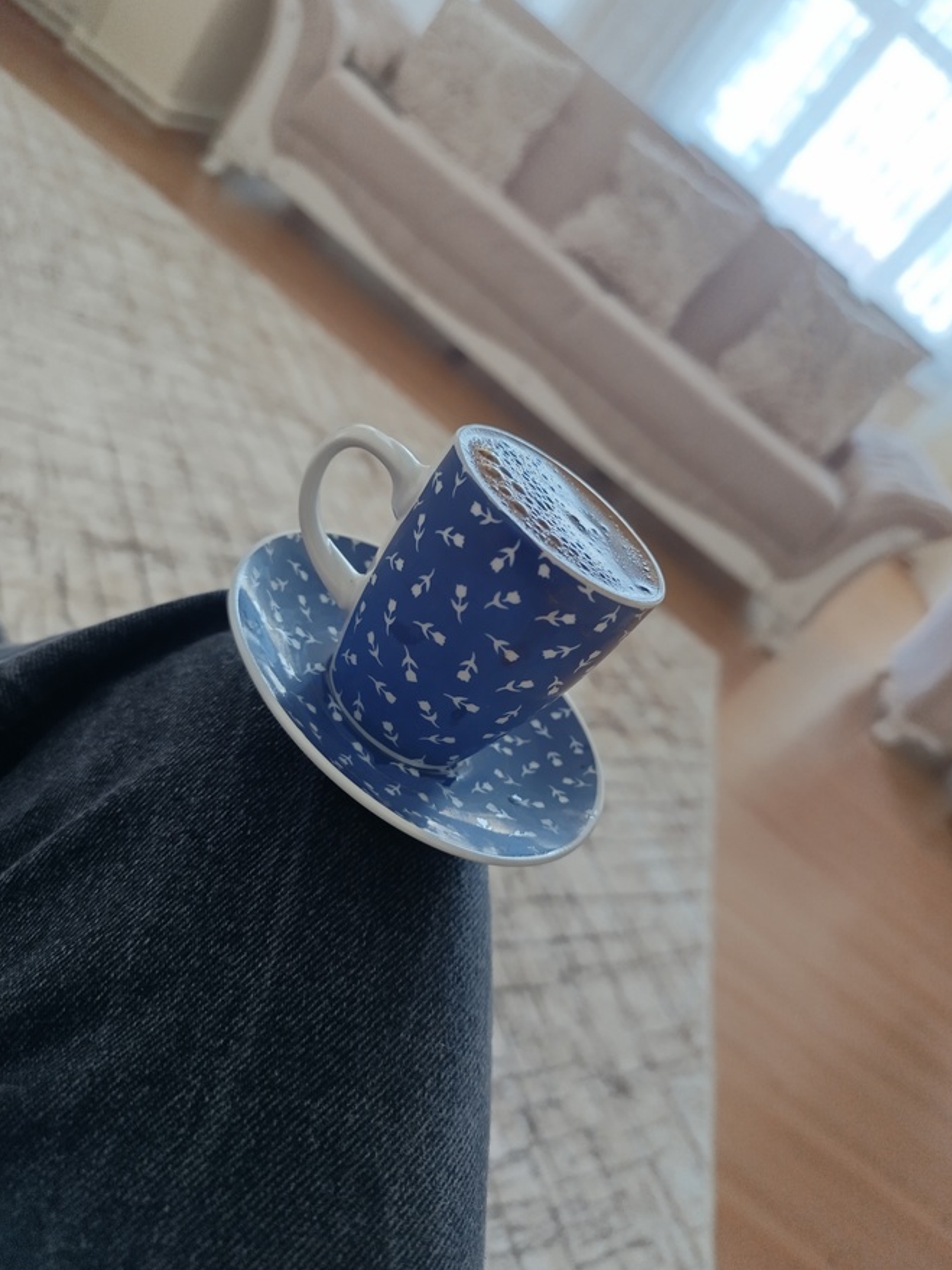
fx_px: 880
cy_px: 626
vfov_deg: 71.6
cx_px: 493
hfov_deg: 56.8
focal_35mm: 24
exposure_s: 1/100
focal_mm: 6.14
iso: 1250
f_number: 1.6
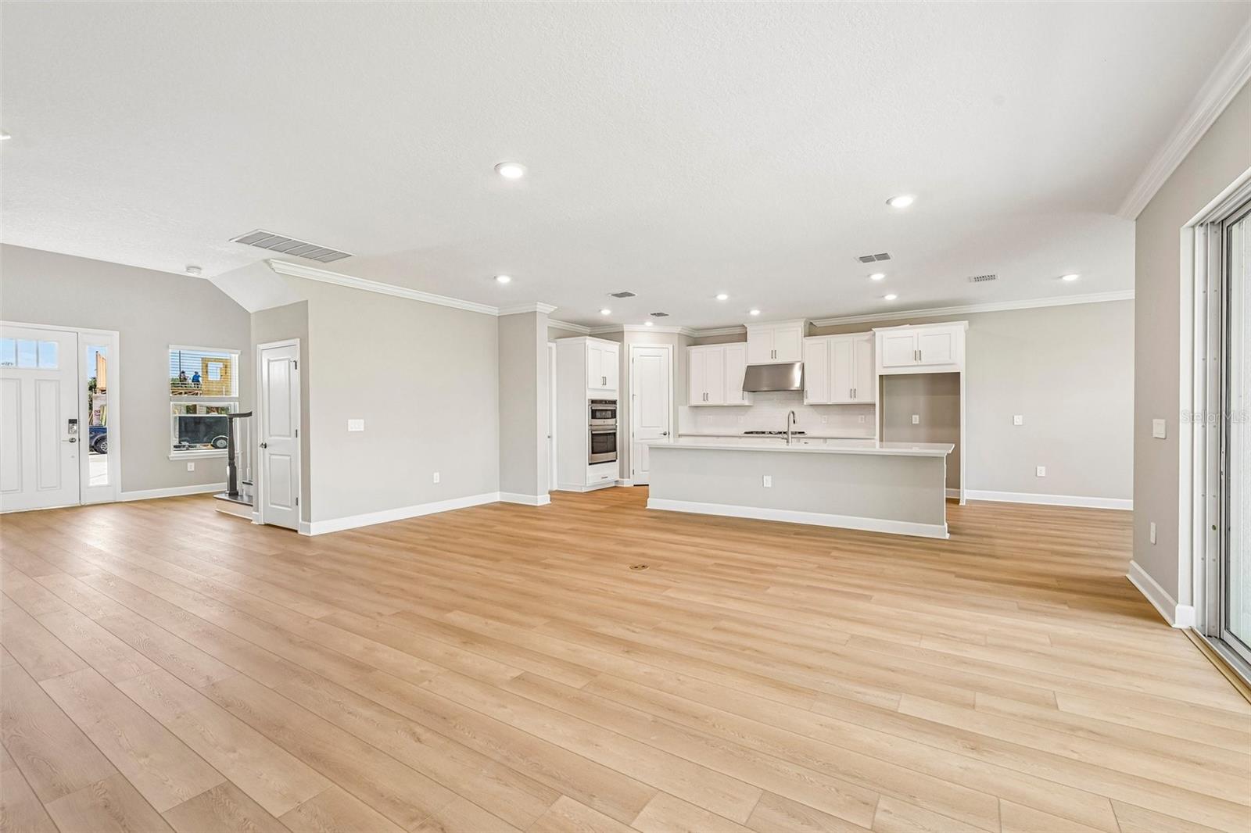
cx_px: 626
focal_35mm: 14
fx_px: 486
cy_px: 416
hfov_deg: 104.3
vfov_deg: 81.2
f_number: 8
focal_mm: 14
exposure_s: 1/60
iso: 400
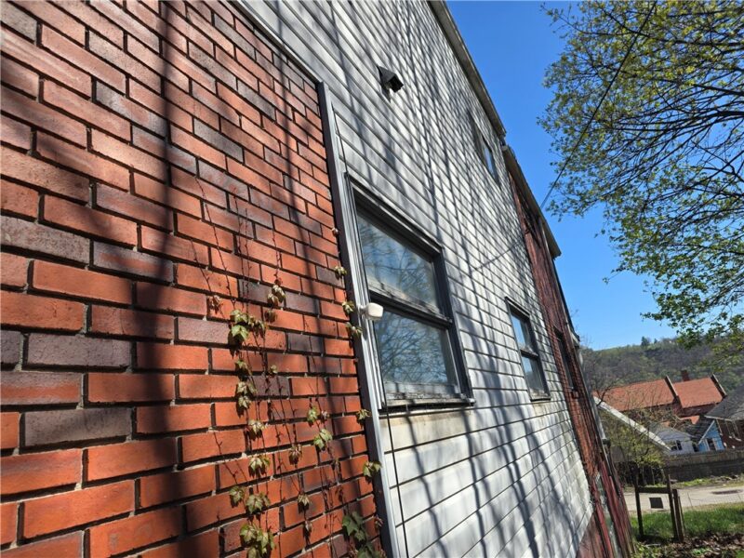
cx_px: 372
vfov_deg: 58.9
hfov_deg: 73.9
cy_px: 279
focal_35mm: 23
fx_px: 494
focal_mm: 6.3
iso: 12
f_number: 1.7
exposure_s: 1/604
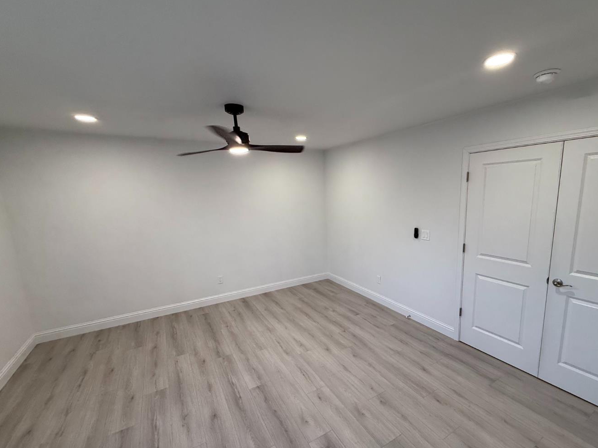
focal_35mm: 16
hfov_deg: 94.0
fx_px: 276
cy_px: 239
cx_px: 339
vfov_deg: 78.0
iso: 160
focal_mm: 2.22
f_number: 2.2
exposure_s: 1/120
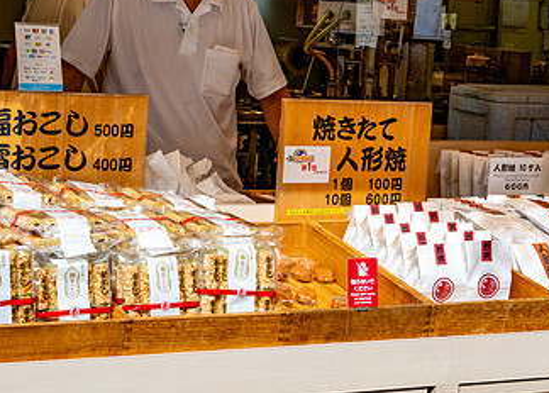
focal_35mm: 98
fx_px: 1529
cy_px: 135
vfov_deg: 14.6
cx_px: 272
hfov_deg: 20.4
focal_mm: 48
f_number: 8
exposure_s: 1/320
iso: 320
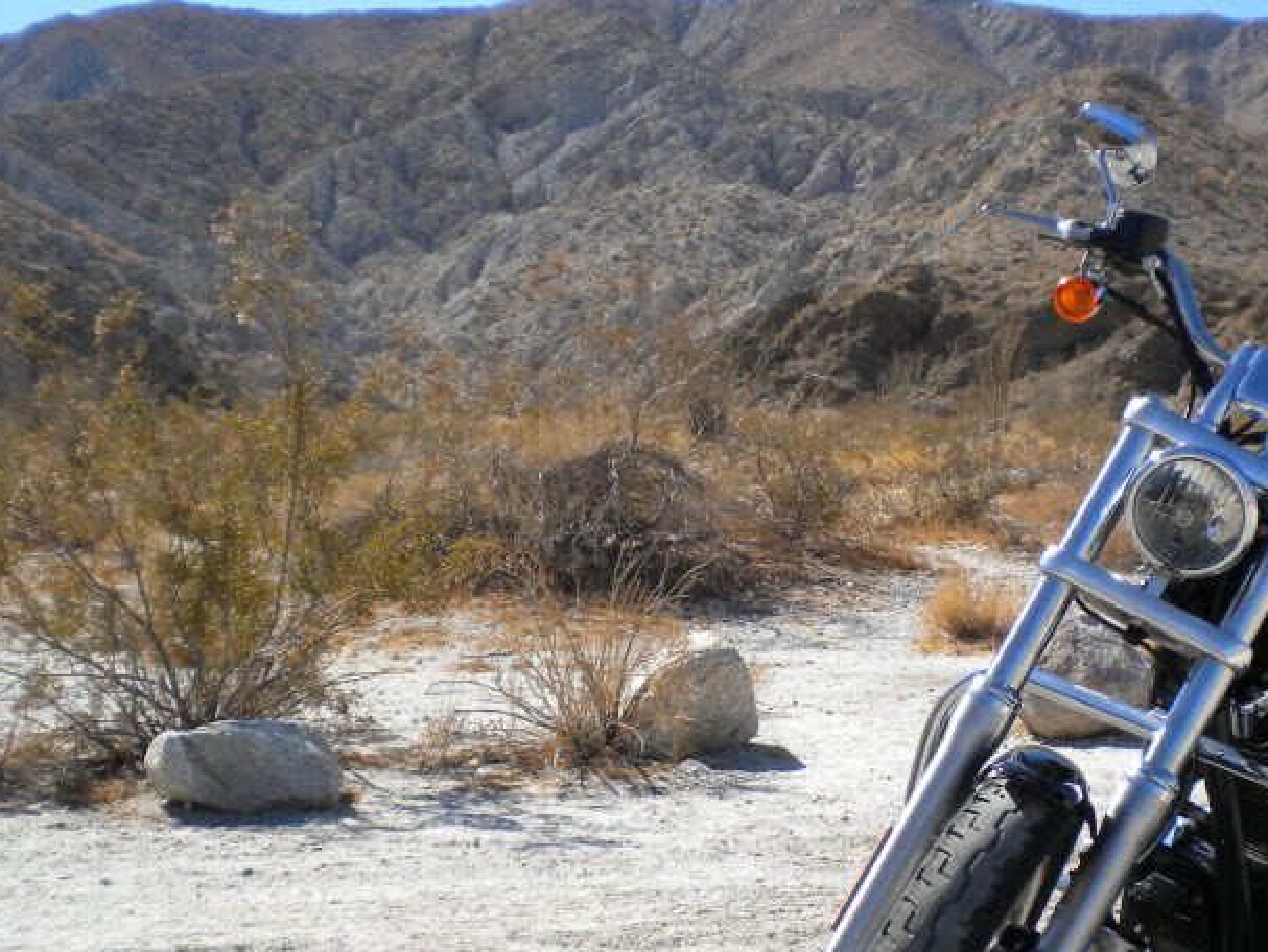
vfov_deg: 24.7
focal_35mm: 59
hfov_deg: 32.3
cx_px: 873
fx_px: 2162
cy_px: 635
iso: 80
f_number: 4.6
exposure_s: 1/620
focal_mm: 6.3
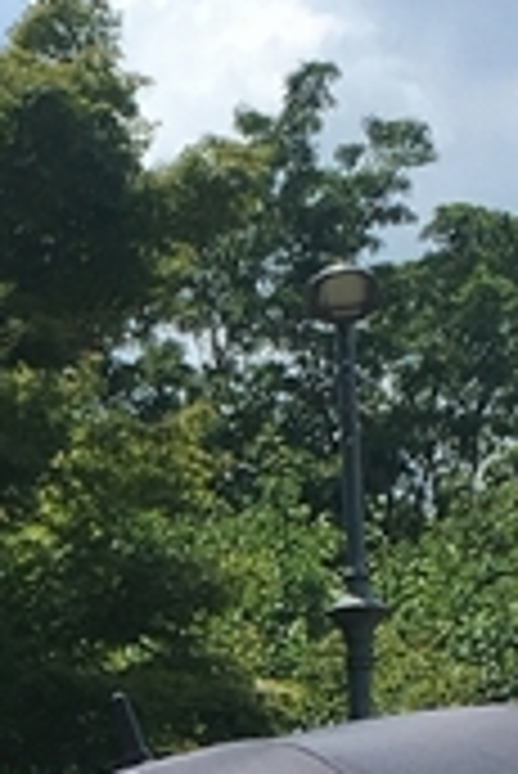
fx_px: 4028
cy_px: 1181
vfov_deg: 10.6
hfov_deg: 7.3
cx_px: -189
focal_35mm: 187
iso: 25
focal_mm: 4.15
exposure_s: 1/1876
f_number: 2.2
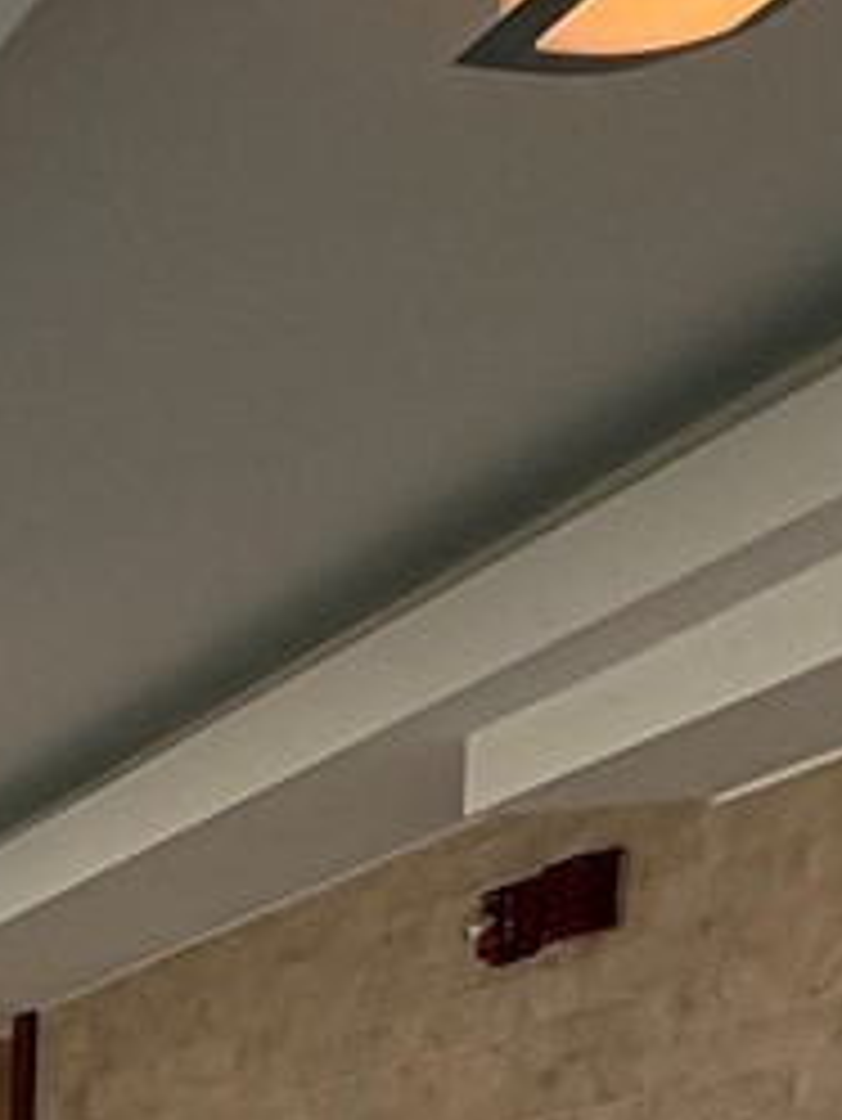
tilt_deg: -8.7
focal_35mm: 90
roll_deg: +2.2
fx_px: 2916
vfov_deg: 17.6
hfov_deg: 11.5
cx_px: -1517
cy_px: 2006
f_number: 2.2
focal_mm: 2.22
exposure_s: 1/148
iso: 40
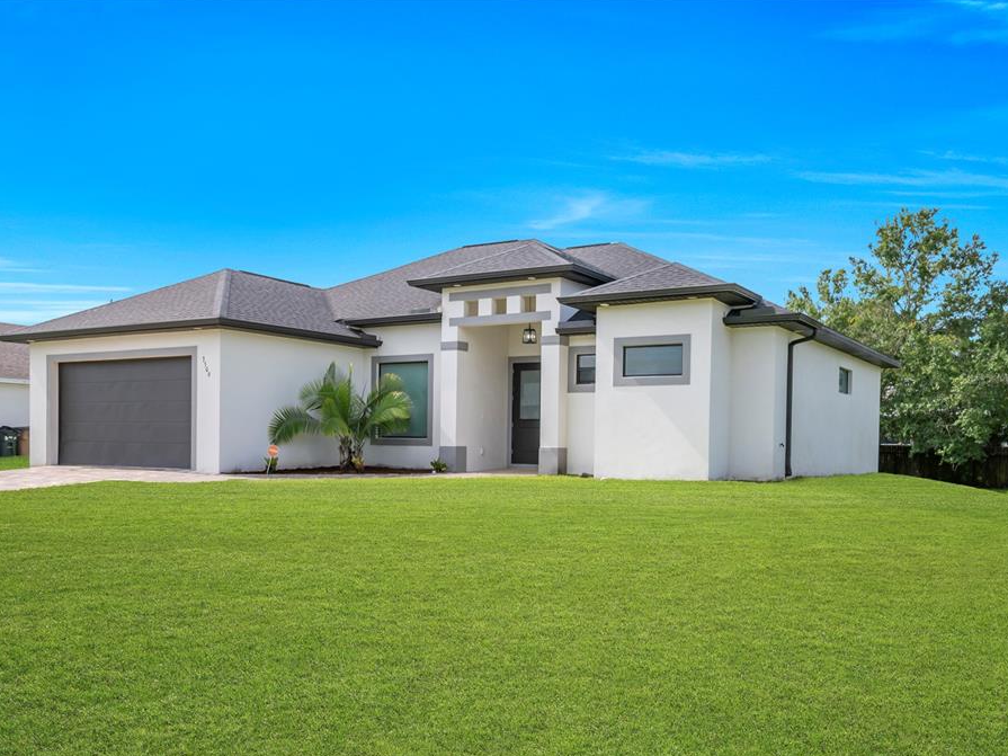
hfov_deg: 55.2
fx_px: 961
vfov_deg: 42.9
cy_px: 379
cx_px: 447
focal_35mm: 33
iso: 100
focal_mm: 20
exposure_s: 1/250
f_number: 8
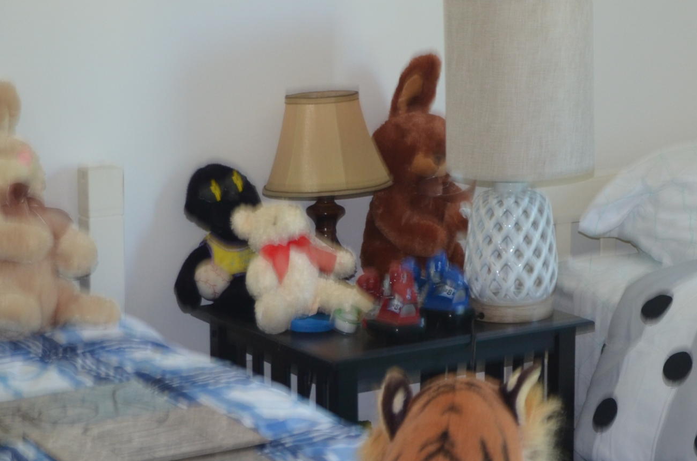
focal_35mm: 111
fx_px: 2145
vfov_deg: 12.2
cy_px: 85
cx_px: 763
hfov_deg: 17.8
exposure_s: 1/15
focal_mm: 32
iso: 500
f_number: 4.8
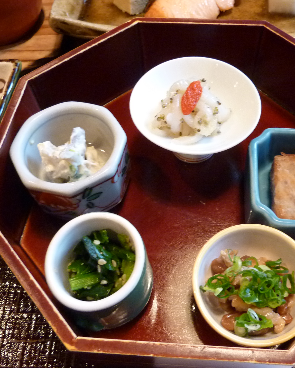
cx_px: 180
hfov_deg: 44.3
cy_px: 185
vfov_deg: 54.2
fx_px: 360
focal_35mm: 33
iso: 400
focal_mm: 4.1
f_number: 3.3
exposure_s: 1/15
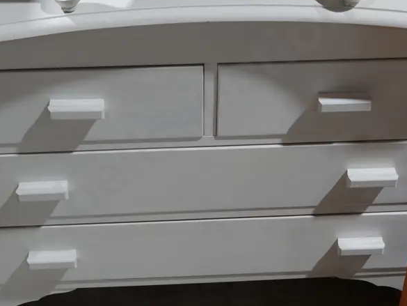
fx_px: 823
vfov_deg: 20.9
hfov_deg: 27.8
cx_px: 222
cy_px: 96
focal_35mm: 70
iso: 250
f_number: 4.5
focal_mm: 20
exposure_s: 1/60
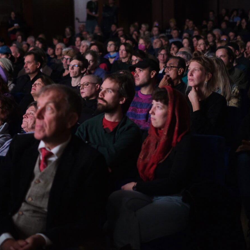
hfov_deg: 25.3
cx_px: 114
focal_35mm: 68
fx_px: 556
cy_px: 125
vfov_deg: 25.4
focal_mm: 35
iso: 4000
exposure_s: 1/15
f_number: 1.4
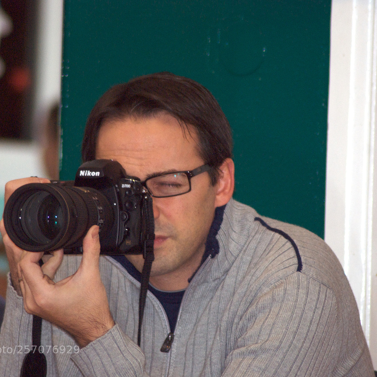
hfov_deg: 3.1
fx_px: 7073
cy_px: 188
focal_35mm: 574
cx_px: 177
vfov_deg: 3.1
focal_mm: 300
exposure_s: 1/80
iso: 1100
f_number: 5.6
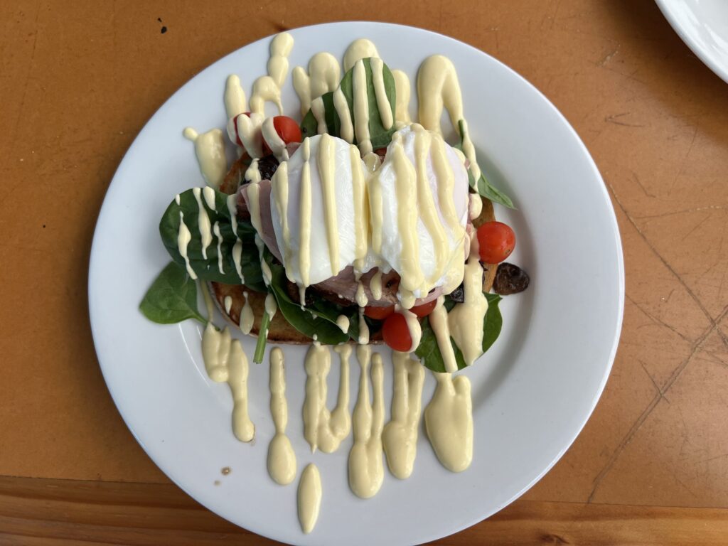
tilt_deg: -81.5
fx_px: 547
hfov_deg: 67.3
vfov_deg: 53.1
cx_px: 364
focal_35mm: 26
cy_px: 273
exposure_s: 1/121
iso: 80
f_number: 1.5
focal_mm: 5.7
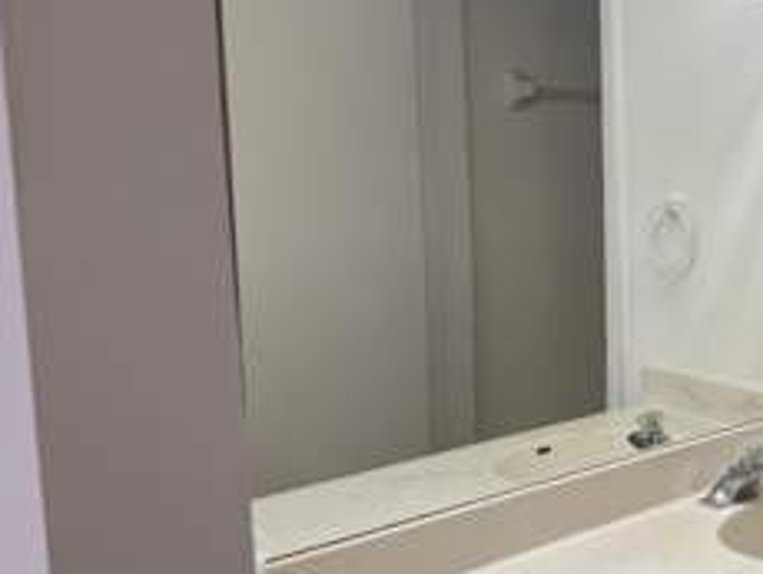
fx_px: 1103
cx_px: 770
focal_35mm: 50
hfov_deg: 34.6
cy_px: 297
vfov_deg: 29.2
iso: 64
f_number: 1.78
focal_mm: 6.76
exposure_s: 1/231
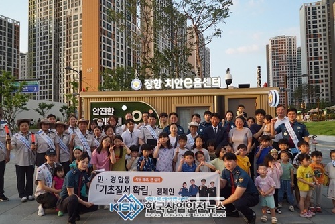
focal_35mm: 24
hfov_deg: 73.7
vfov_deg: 53.2
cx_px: 168
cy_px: 112
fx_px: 223
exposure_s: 1/160
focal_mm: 24
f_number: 4.5
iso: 100
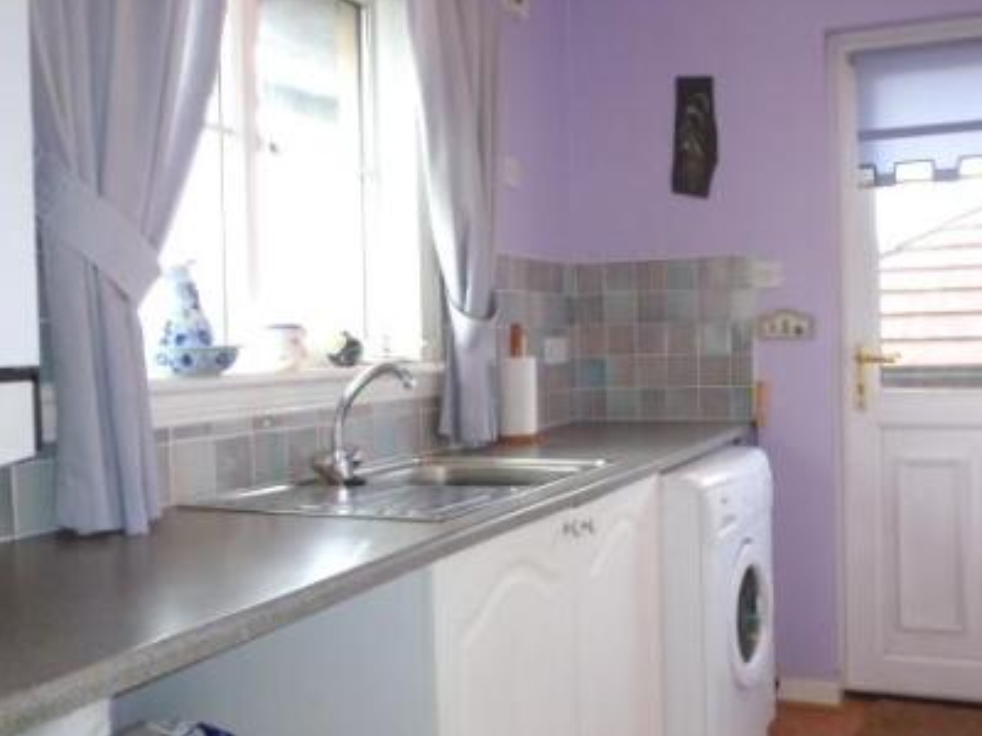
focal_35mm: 35
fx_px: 993
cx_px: 559
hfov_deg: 52.5
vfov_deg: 40.7
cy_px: 374
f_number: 3.3
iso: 160
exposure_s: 1/60
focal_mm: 4.3
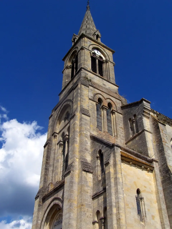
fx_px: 252
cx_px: 86
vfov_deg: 49.0
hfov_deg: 37.7
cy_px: 114
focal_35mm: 38
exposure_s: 1/640
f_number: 5.6
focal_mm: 6.3
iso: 80
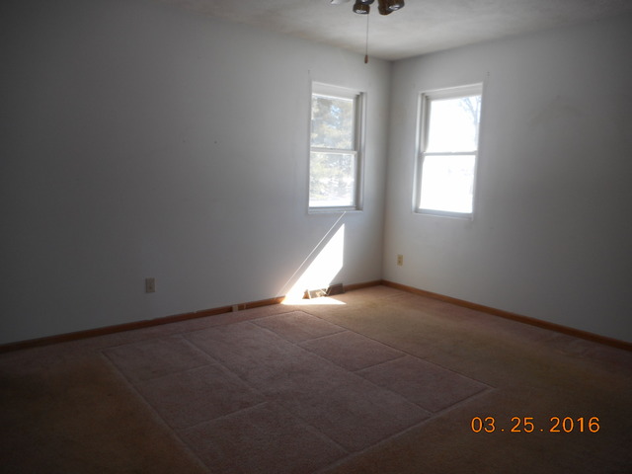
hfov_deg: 69.4
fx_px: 456
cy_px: 237
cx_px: 316
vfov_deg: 54.9
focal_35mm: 25
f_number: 3.7
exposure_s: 1/40
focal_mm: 4.5
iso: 80
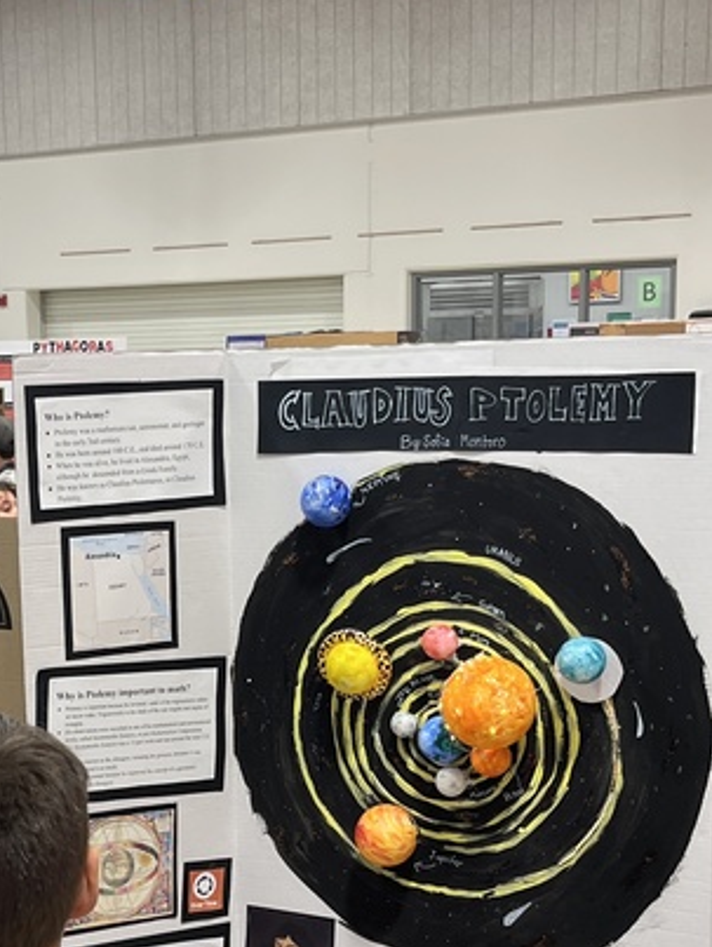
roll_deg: +2.4
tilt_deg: -11.9
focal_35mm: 66
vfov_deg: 29.0
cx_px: 134
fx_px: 1807
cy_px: 689
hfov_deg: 22.0
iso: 64
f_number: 1.6
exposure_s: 1/60
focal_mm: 5.1
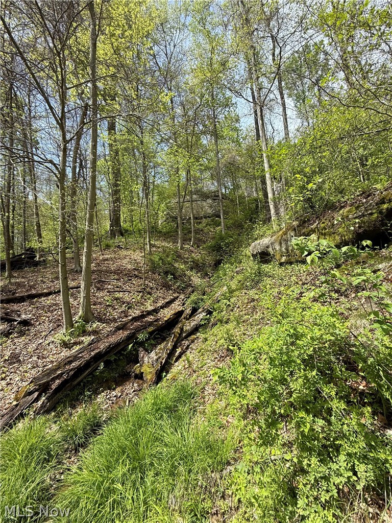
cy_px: 262
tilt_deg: +11.7
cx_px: 196
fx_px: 211
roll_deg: +4.7
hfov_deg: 85.7
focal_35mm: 14
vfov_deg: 102.1
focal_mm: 2.22
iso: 50
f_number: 2.2
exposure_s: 1/613
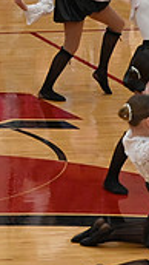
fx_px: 2594
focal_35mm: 370
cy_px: 64
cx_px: -286
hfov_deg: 3.2
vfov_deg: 5.8
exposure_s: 1/400
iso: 5000
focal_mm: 70
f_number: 4
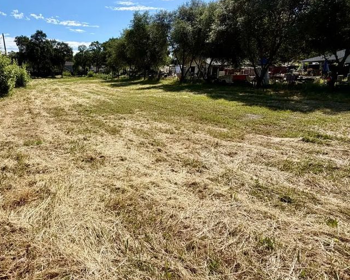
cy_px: 128
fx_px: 228
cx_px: 113
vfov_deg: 63.0
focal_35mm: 22
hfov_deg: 72.5
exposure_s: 1/970
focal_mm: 2.22
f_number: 2.2
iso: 20
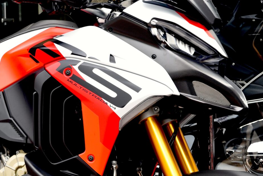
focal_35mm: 192
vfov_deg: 7.2
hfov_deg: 10.6
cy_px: 143
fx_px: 1403
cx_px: 16
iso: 200
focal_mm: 70
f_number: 5
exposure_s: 1/100
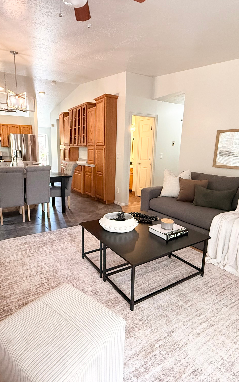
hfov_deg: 59.3
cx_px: 100
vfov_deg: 85.1
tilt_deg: -12.0
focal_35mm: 20
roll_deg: -0.8
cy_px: 190
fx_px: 208
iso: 500
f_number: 2.2
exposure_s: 1/120
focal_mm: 2.22
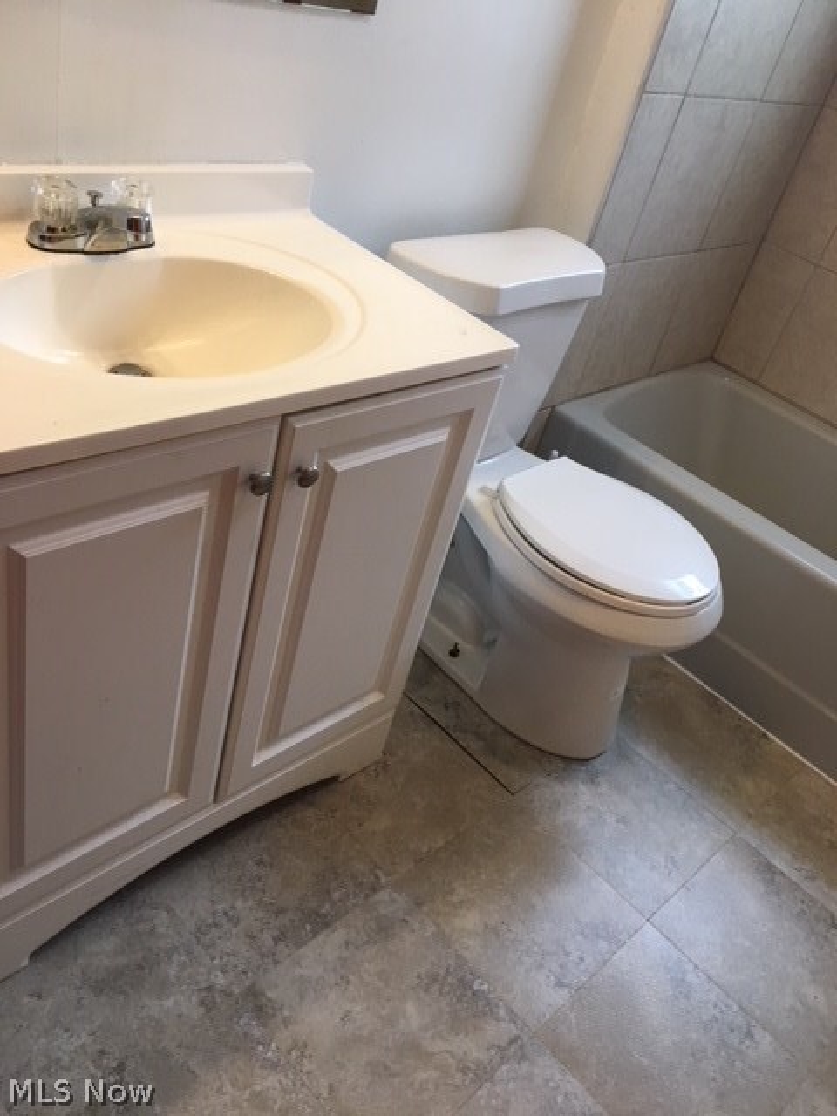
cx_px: 418
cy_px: 558
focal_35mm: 29
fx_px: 935
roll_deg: -17.2
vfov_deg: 61.7
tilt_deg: -32.7
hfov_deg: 48.2
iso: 80
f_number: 2.2
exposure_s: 1/30
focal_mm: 4.15
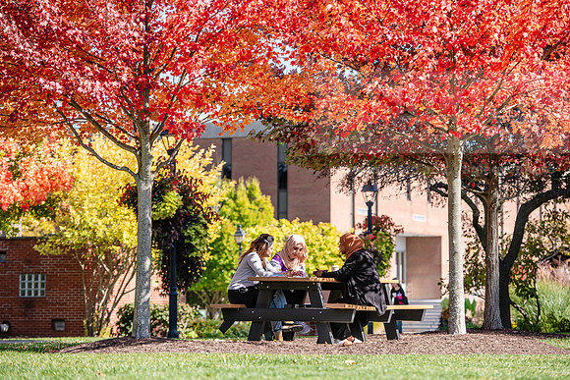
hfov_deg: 16.8
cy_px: 190
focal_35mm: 122
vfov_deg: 11.2
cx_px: 285
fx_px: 1932
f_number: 4
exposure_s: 1/500
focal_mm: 122
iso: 125
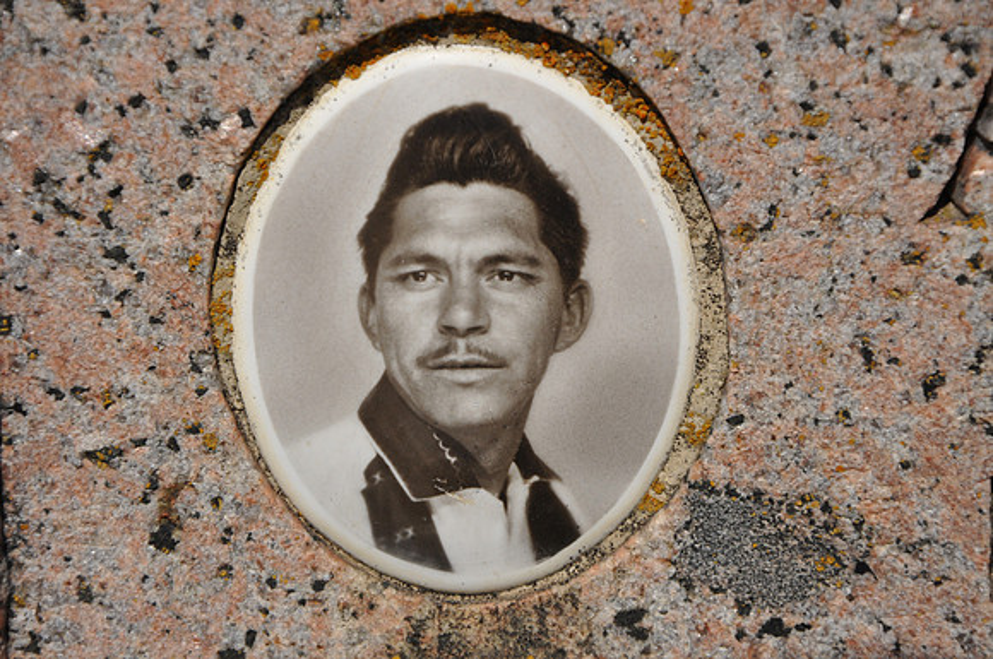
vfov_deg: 8.7
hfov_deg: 13.1
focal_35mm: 158
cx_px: 496
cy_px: 330
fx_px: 4338
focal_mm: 105
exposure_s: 1/320
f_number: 9
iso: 200
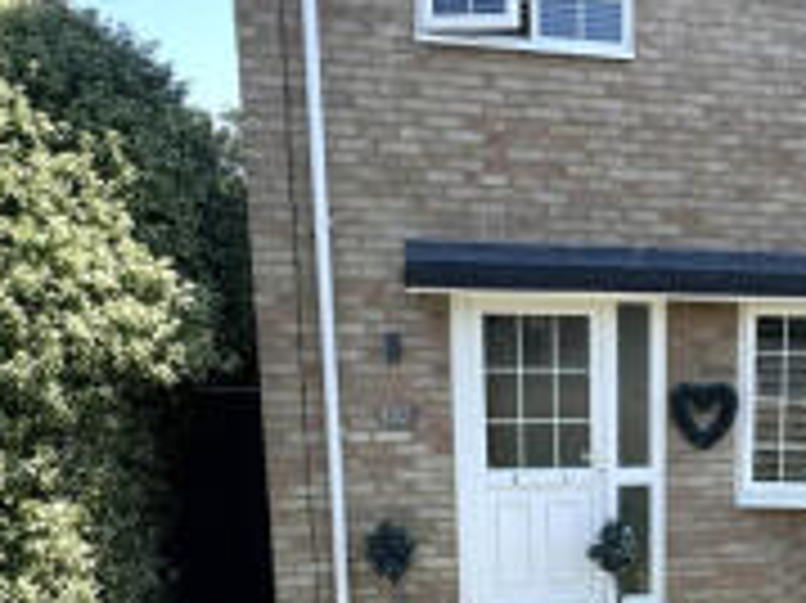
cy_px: 304
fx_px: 768
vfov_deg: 42.9
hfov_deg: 45.9
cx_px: 817
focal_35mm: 33
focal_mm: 2.22
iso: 40
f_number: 2.2
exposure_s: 1/980
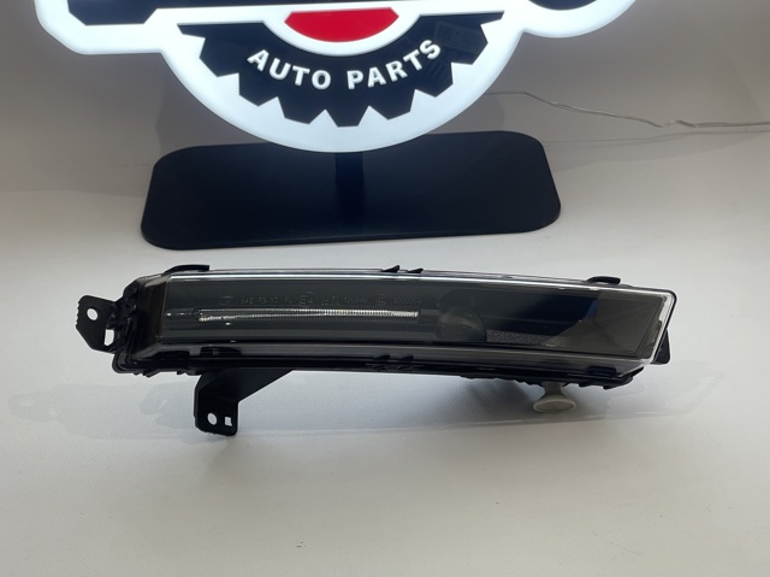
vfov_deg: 22.9
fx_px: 1423
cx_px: 385
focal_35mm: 64
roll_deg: +2.6
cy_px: 288
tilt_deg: -31.4
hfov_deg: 30.3
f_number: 2.2
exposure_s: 1/99
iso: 80
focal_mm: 7.5
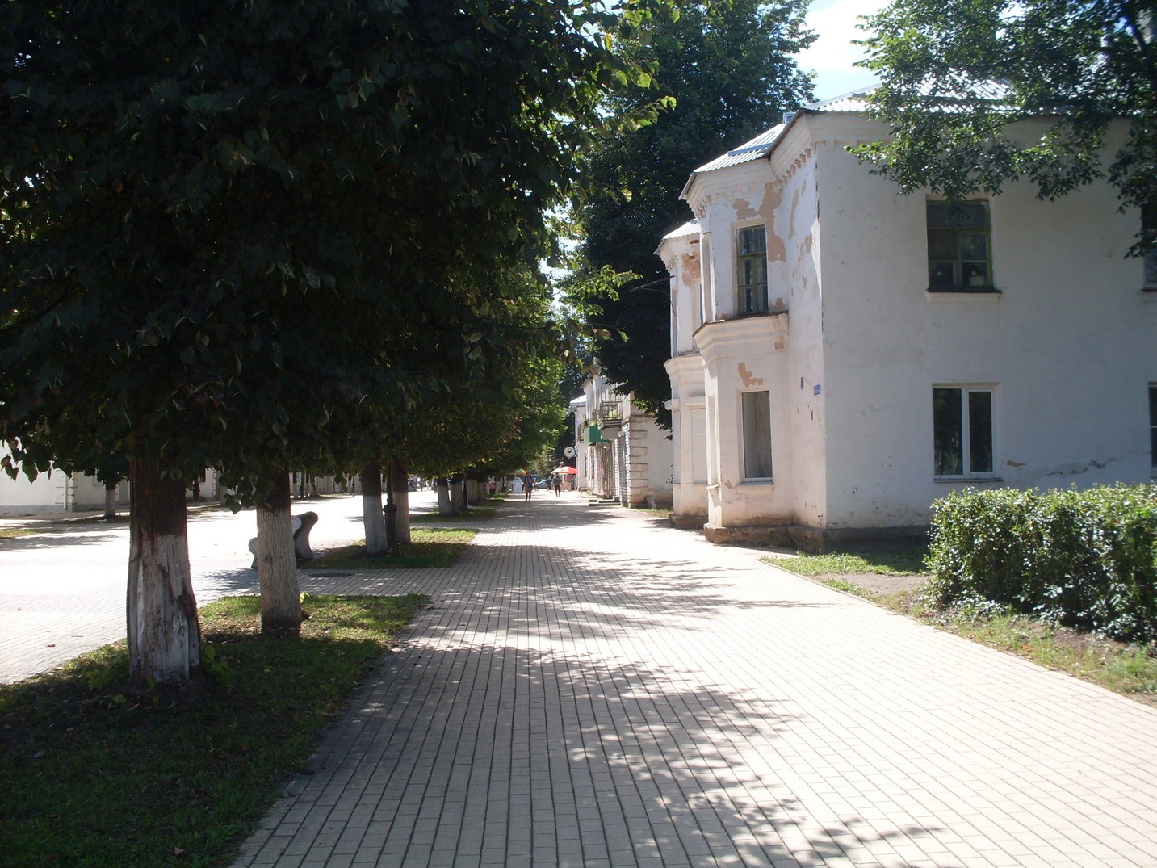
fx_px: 1270
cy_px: 434
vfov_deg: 37.7
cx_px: 578
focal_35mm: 38
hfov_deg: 49.0
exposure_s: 1/125
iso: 80
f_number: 8.4
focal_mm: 6.3
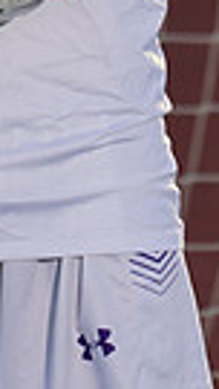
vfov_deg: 1.2
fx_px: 18581
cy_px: -311
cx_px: -62
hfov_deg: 0.7
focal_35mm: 1801
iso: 100
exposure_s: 1/200
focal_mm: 400
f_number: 8
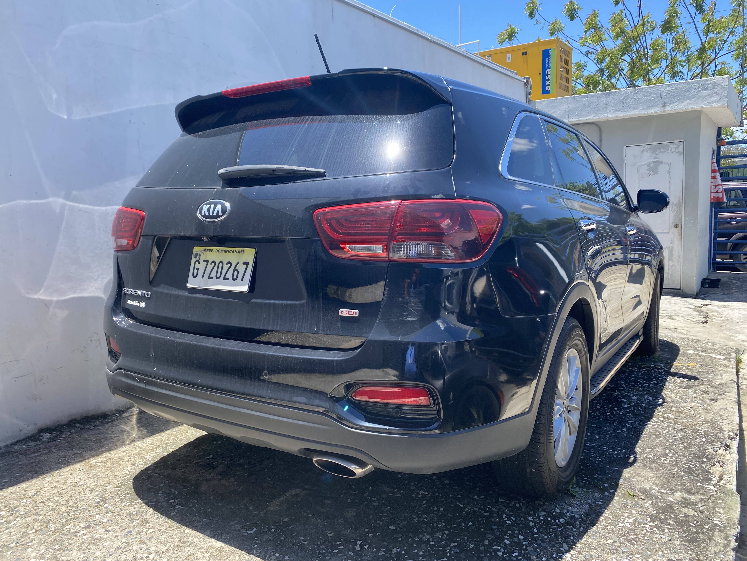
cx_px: 374
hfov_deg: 67.3
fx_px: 561
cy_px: 280
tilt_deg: -4.1
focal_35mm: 26
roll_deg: +2.5
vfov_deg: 53.1
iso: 32
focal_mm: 4.25
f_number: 1.8
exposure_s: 1/799
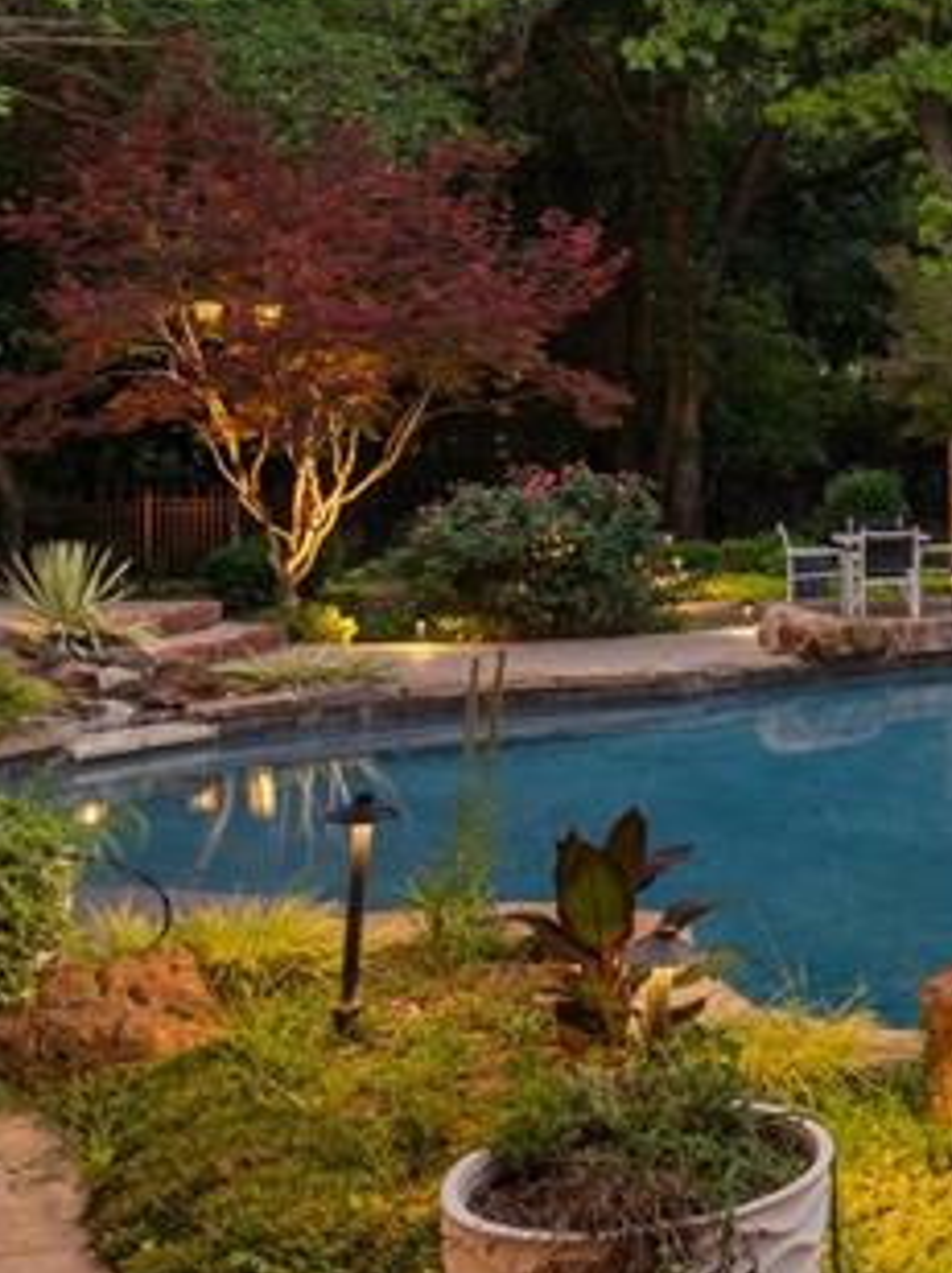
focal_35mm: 51
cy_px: 424
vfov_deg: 37.1
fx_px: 1874
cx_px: 1444
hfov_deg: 22.9
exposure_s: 3.2
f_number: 8
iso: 200
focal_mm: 16
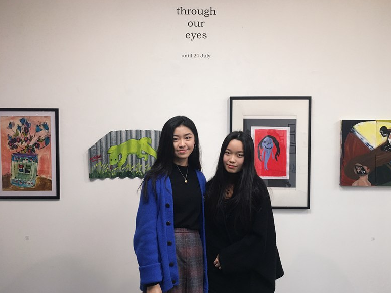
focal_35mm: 30
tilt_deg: -2.4
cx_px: 201
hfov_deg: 59.9
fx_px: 339
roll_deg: +0.1
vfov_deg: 46.8
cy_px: 146
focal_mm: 4.15
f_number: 2.2
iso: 50
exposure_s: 1/33
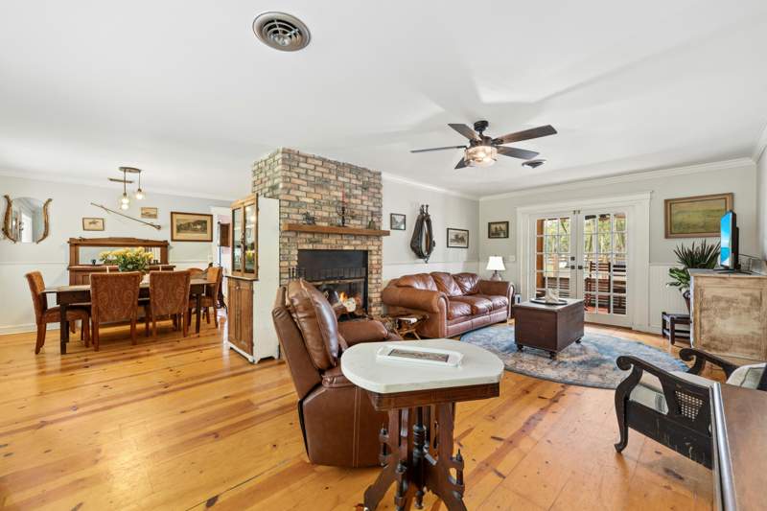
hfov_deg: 104.3
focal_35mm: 14
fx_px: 298
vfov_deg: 81.2
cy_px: 256
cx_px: 384
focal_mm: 14
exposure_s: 1.3
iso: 250
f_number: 9
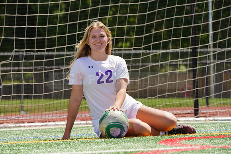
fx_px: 2097
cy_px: 77
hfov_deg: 6.3
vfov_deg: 4.2
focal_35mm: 327
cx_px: 116
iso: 200
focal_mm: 327
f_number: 13
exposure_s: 1/250
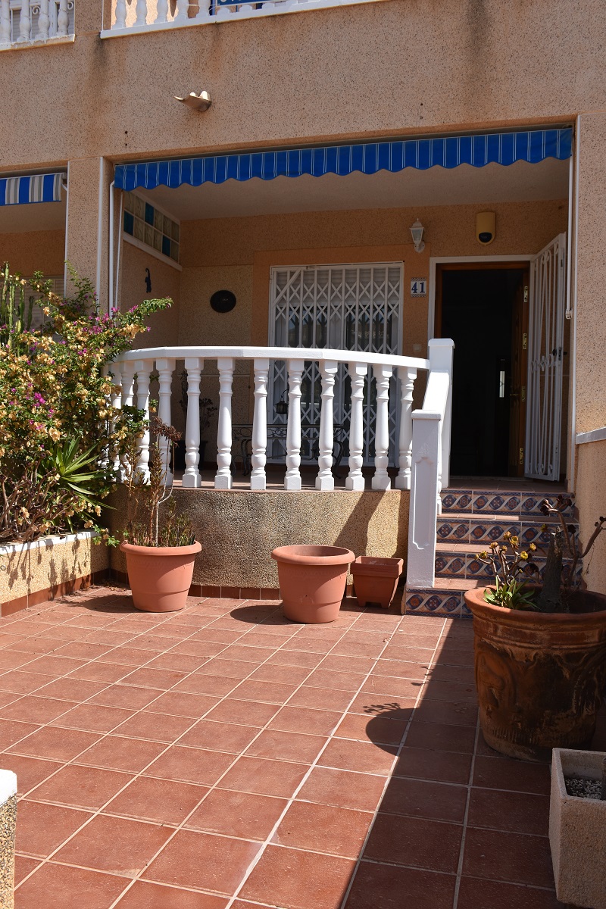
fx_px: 757
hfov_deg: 43.6
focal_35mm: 30
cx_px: 303
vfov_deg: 61.9
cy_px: 454
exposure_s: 1/500
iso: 160
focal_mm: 20
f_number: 8
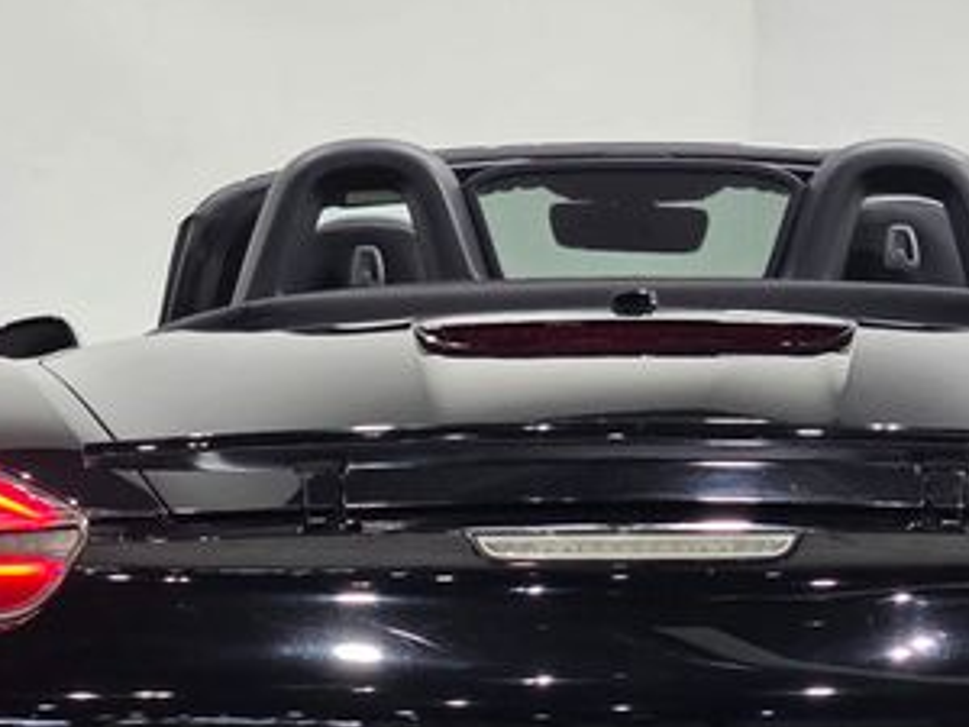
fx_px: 4115
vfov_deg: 10.0
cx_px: 633
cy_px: 659
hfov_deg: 13.4
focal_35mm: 147
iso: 200
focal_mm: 7.9
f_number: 2.4
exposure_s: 1/120
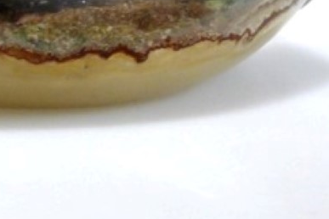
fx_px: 1206
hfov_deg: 15.0
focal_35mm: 132
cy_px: -90
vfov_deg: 10.1
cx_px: -59
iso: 400
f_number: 3.8
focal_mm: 8.68
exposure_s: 1/15
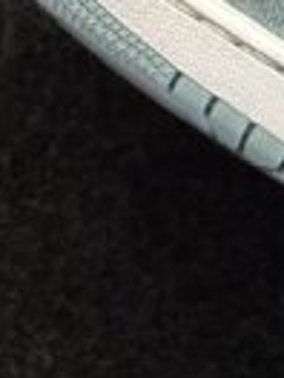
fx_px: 3183
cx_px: 623
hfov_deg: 5.0
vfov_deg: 6.7
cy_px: 517
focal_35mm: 291
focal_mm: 6.86
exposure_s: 1/50
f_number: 1.78
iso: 200
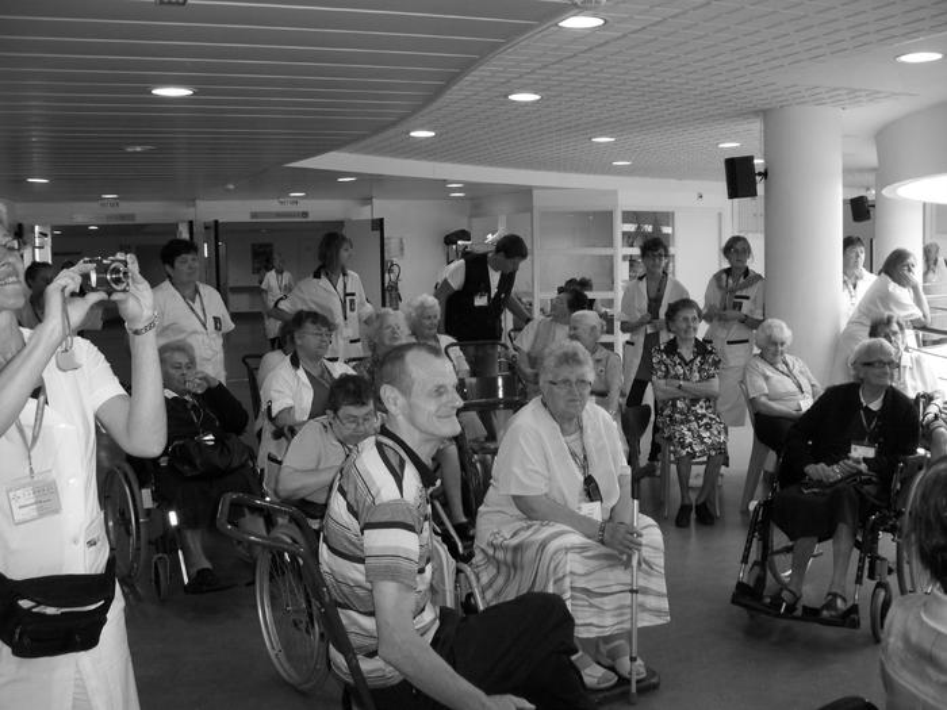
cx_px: 474
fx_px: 1012
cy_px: 355
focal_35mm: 37
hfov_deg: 50.1
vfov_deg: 38.7
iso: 200
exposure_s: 1/30
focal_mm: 7.9
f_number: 3.4
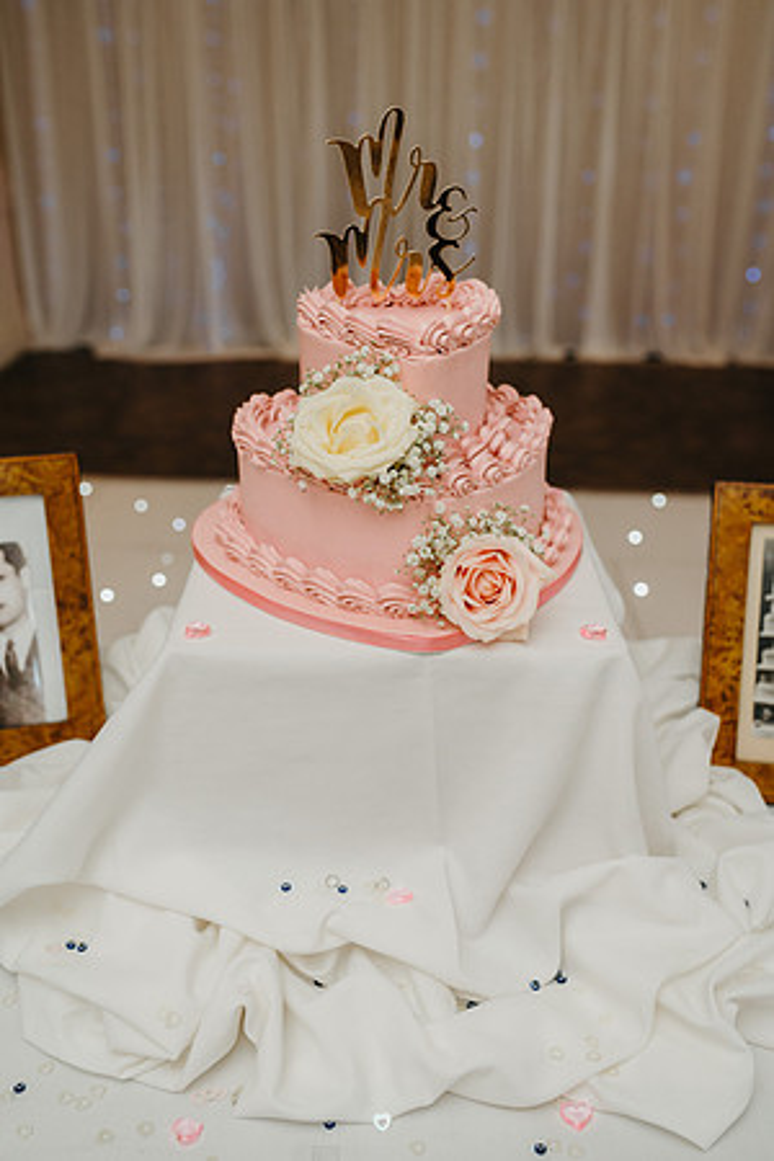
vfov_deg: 54.4
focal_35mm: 35
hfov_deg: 37.9
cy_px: 580
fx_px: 1129
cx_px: 387
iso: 800
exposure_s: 1/160
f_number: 2.8
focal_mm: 35
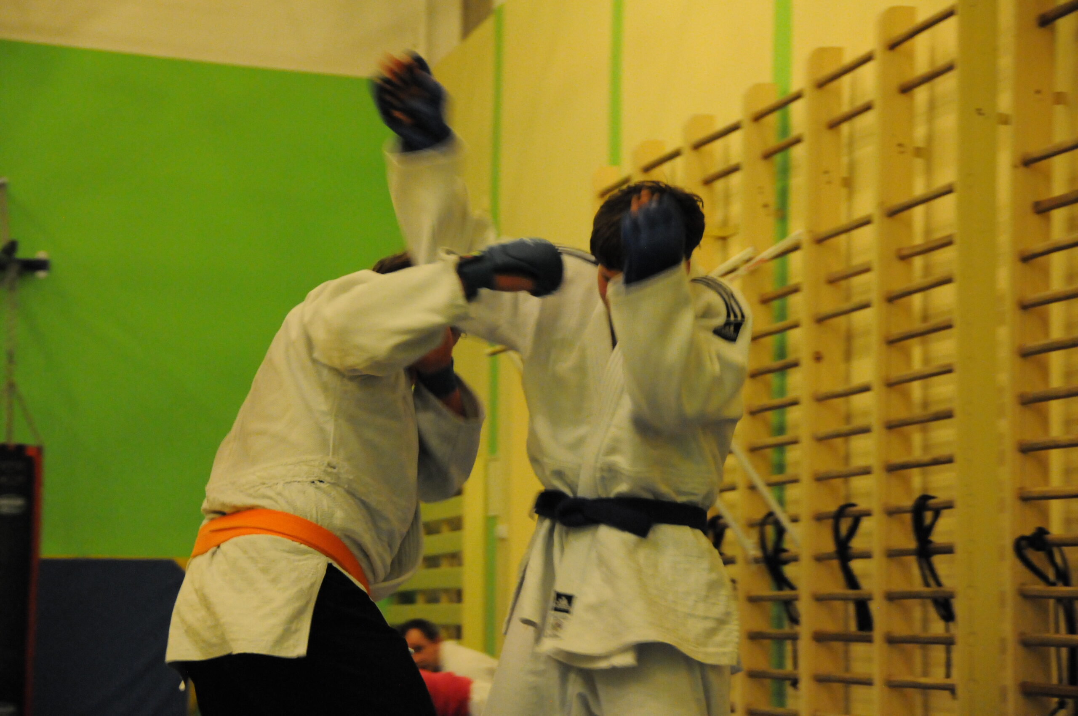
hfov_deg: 16.7
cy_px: 358
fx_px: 3678
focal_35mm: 123
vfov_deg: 11.1
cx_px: 539
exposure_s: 1/50
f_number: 5
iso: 3200
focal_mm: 82
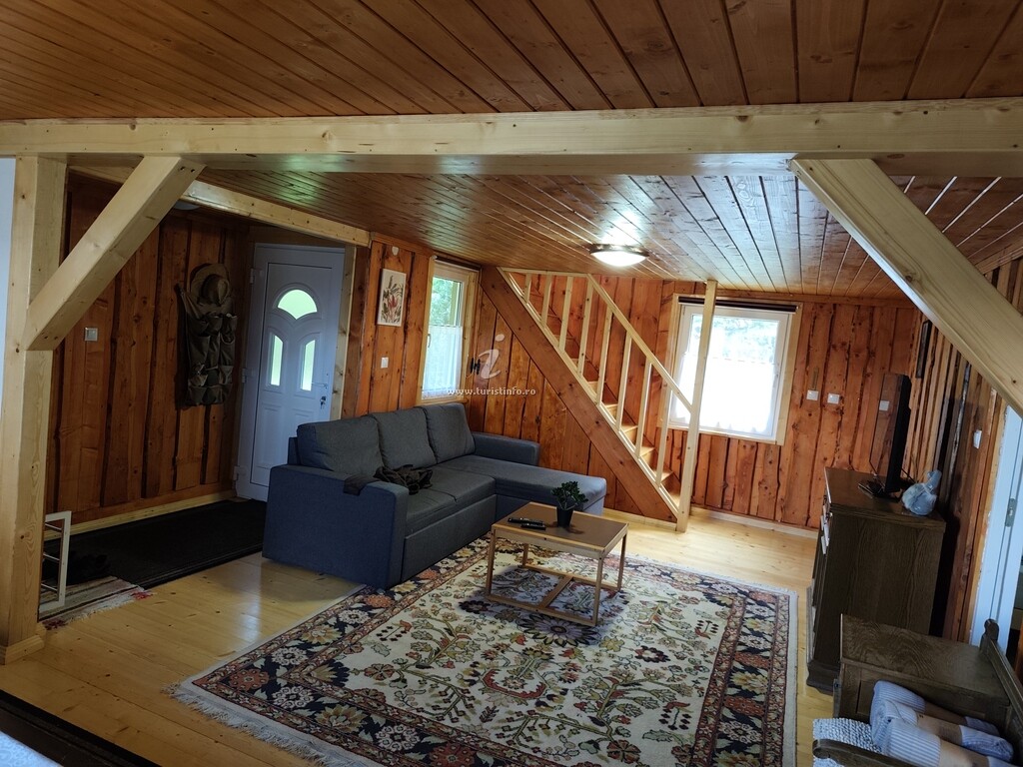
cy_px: 384
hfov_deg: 73.9
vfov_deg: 58.9
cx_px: 512
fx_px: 680
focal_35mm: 23
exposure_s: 1/33.3
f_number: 1.65
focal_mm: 6.19
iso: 640
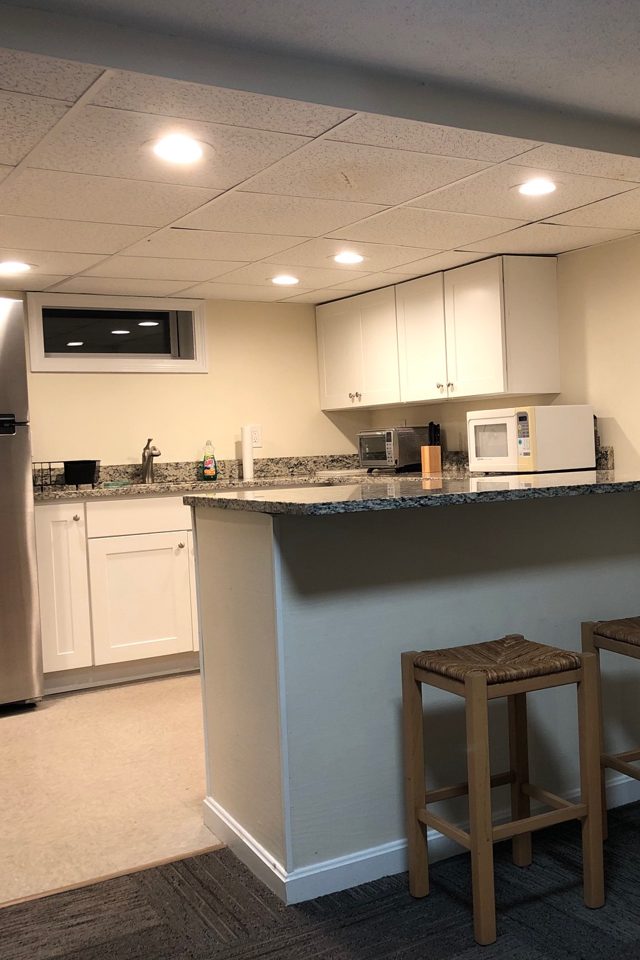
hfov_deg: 32.6
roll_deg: +1.8
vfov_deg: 48.5
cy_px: 471
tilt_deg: -1.1
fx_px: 1067
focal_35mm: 40
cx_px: 495
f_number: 1.8
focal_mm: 4
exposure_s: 1/20
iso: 40
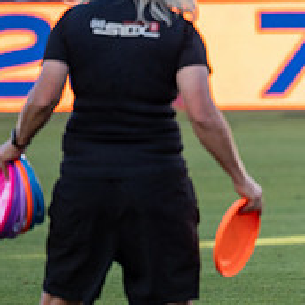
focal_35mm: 1012
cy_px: 194
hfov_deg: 1.7
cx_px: 416
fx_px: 10088
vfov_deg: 1.7
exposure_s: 1/1000
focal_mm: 200
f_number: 2.8
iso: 160
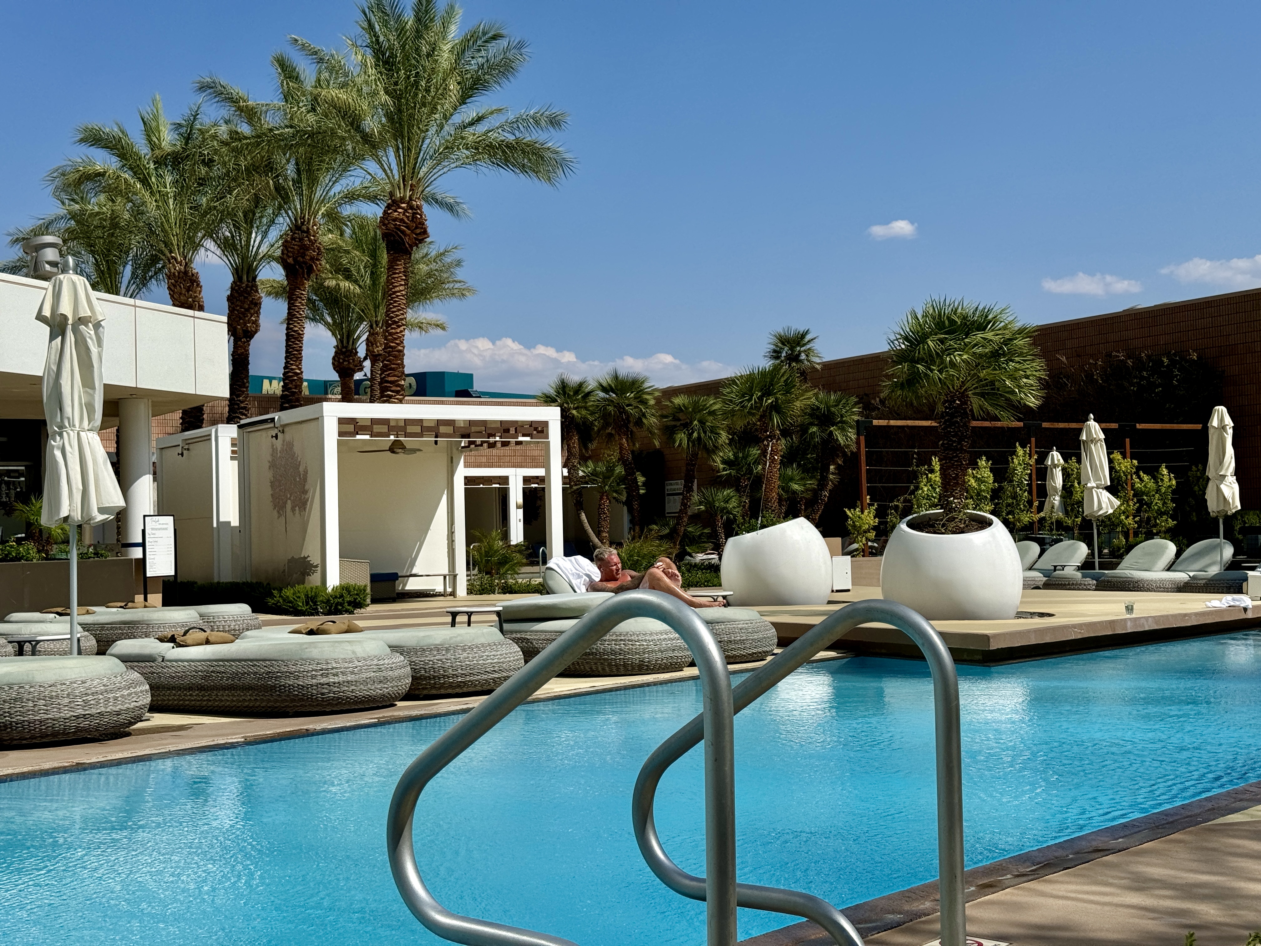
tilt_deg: -0.1
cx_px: 630
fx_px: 1749
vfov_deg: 30.3
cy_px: 473
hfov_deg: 39.7
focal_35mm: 48
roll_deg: +1.3
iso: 64
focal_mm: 6.76
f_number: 1.78
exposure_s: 1/9009
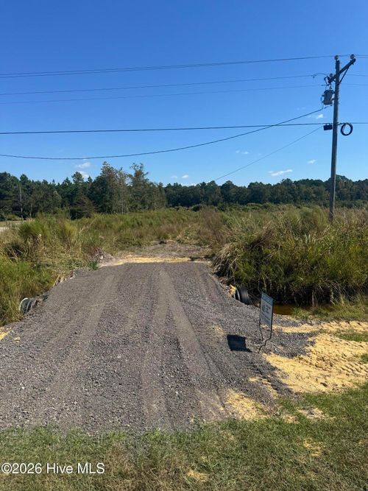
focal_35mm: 24
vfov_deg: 71.6
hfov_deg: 56.8
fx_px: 340
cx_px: 184
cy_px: 246
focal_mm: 6.76
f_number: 1.78
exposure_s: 1/4608
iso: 80
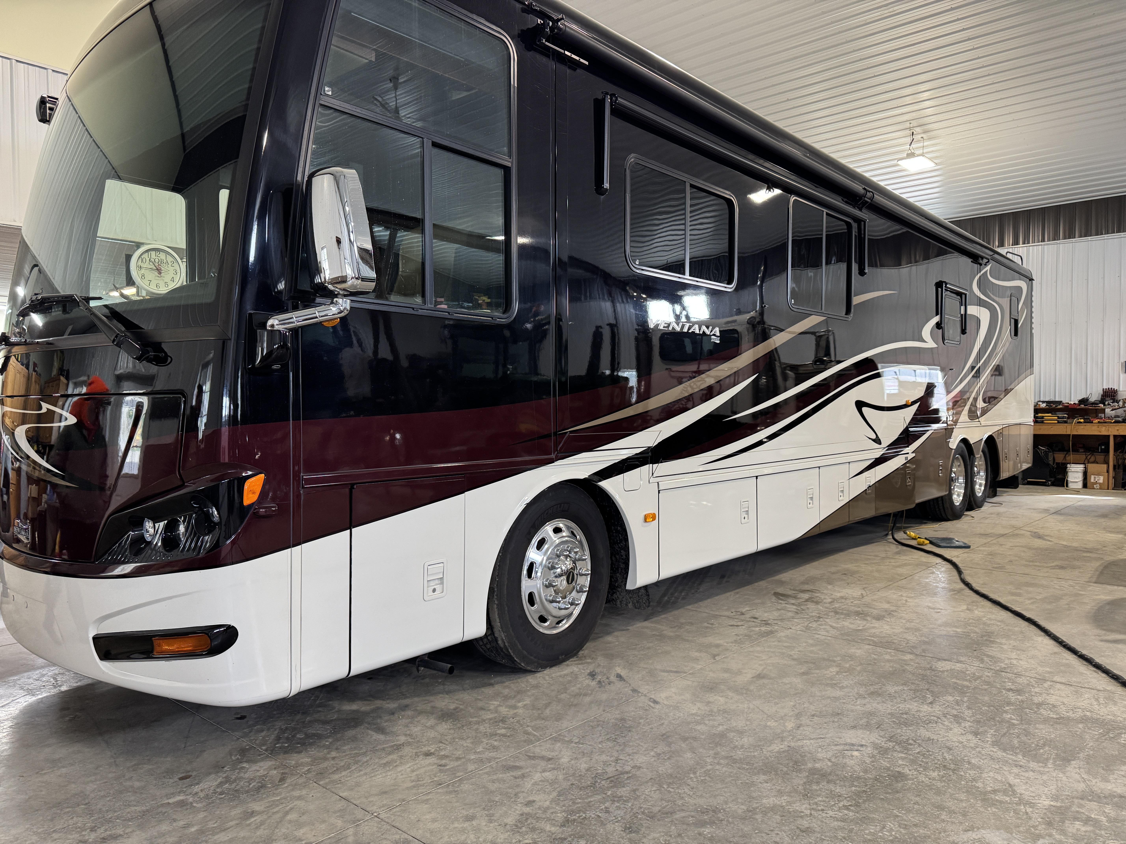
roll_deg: +0.4
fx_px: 781
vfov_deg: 56.8
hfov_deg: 71.6
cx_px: 563
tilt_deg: -2.0
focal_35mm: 24
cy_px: 422
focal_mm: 6.76
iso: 250
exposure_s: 1/60
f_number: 1.78
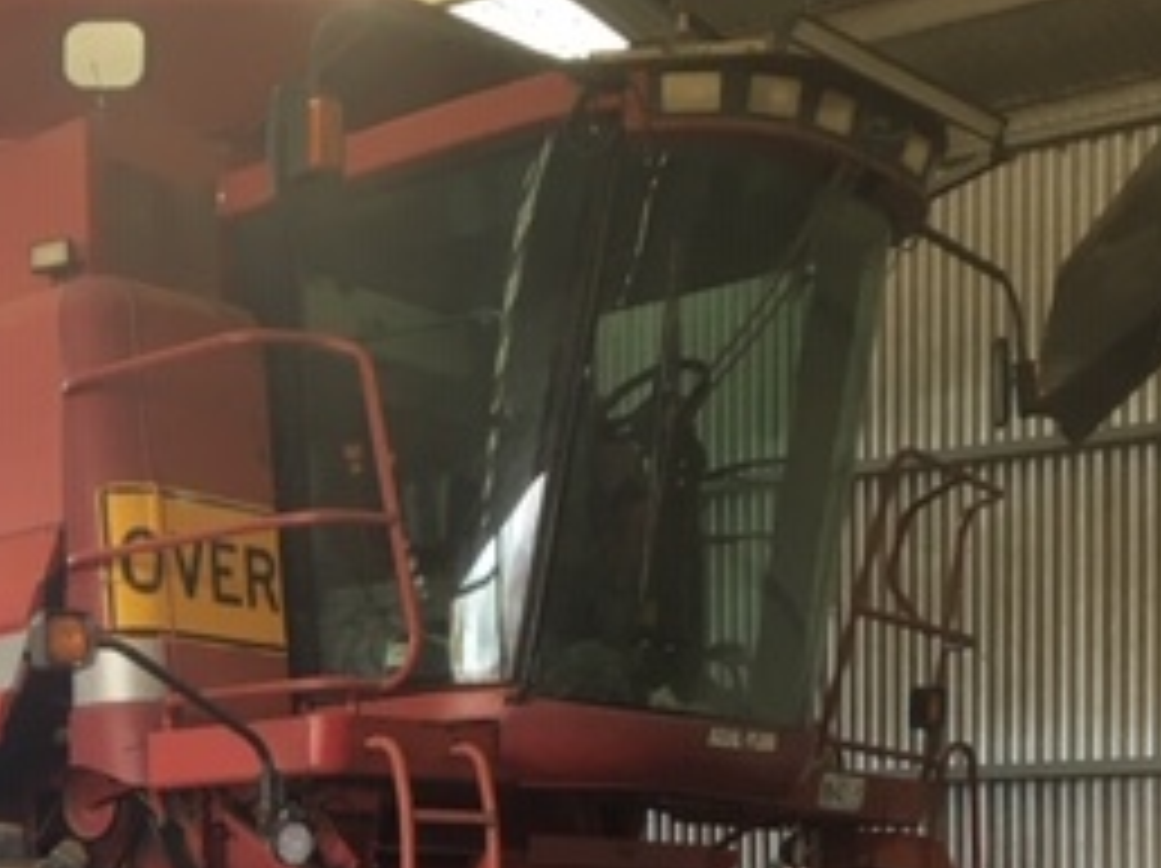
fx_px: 2413
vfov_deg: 19.4
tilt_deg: -0.6
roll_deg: -0.2
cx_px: 176
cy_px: 985
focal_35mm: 72
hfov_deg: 26.4
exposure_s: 1/33
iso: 32
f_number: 2.2
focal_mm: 4.15
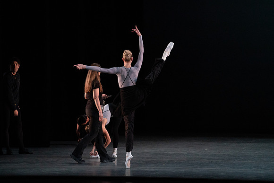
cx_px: 137
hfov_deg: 10.3
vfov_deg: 6.9
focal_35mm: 200
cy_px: 92
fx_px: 1523
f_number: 8
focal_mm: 200
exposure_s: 1/500
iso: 12800
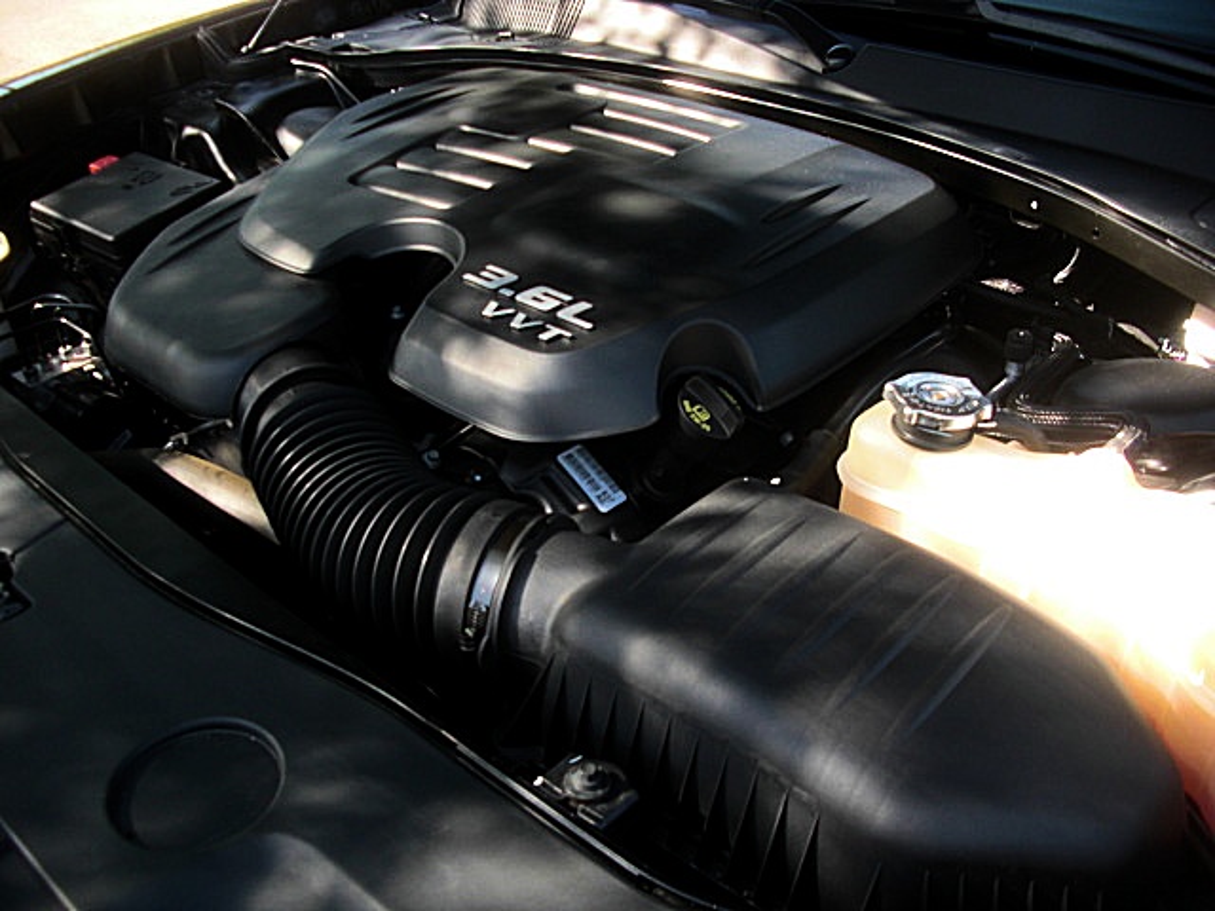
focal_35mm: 36
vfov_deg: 39.7
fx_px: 1264
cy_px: 456
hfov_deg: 51.4
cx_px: 608
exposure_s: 1/125
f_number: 2.8
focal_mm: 6.3
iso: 50
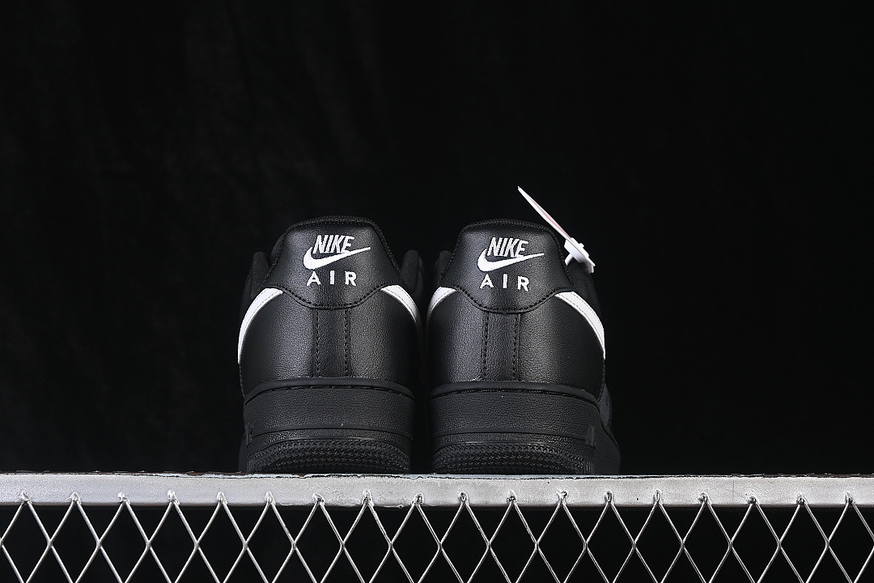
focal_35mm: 75
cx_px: 437
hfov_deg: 27.0
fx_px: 1821
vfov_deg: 18.2
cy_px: 292
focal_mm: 50
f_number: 6.3
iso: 160
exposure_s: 1/60
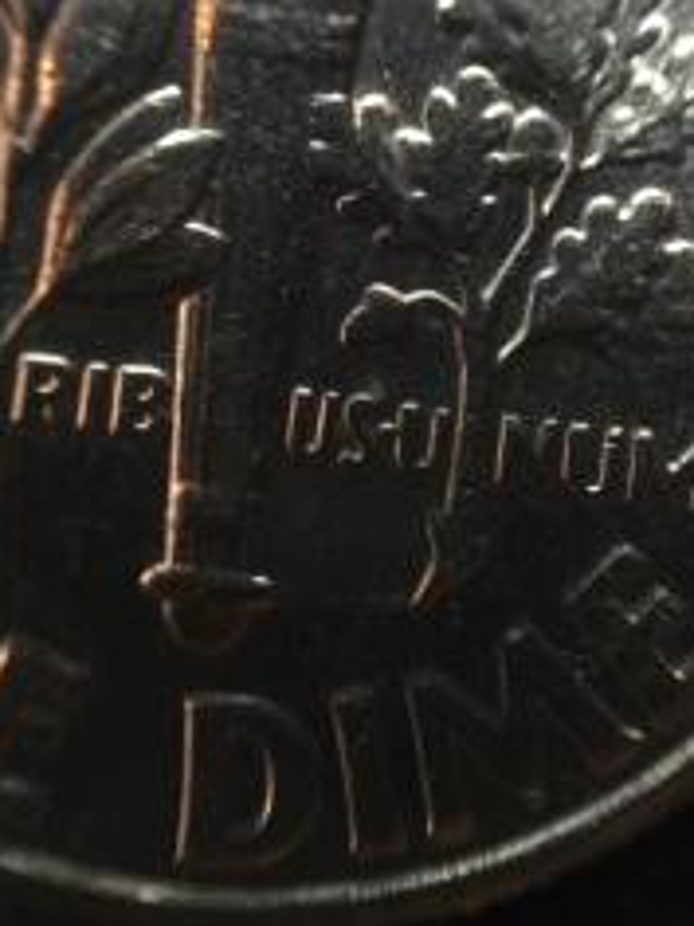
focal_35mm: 55
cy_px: 310
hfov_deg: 26.5
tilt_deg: -86.8
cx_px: 310
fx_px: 1470
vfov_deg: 34.6
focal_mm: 4.15
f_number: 2.2
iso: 100
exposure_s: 1/30
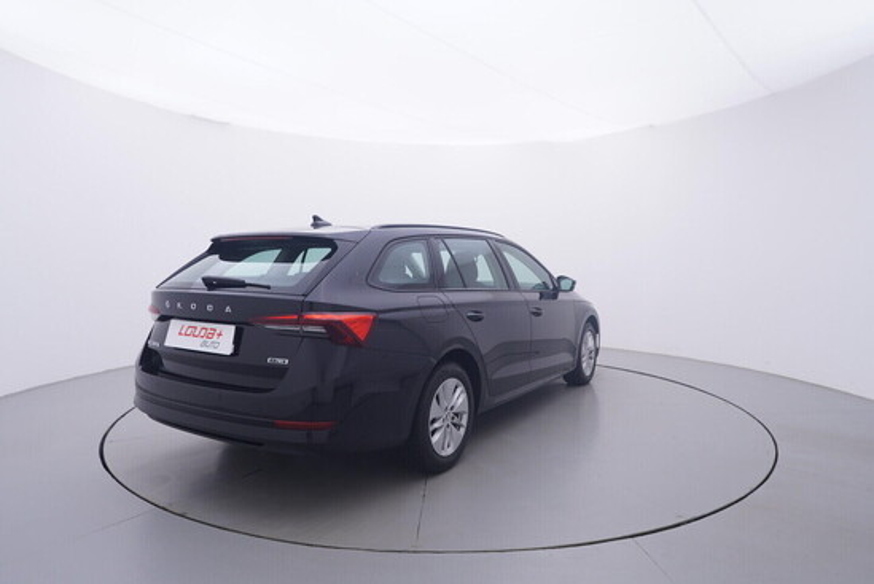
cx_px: 437
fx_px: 547
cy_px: 292
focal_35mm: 22
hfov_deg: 77.3
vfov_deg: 56.2
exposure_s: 1/80
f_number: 5
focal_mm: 15
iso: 200
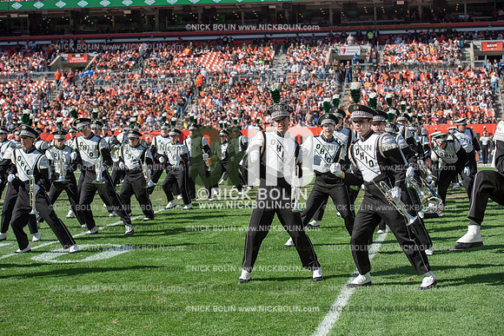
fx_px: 980
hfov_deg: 28.8
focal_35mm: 70
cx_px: 252
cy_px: 168
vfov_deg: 19.5
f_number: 5
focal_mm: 70
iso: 400
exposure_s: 1/2000
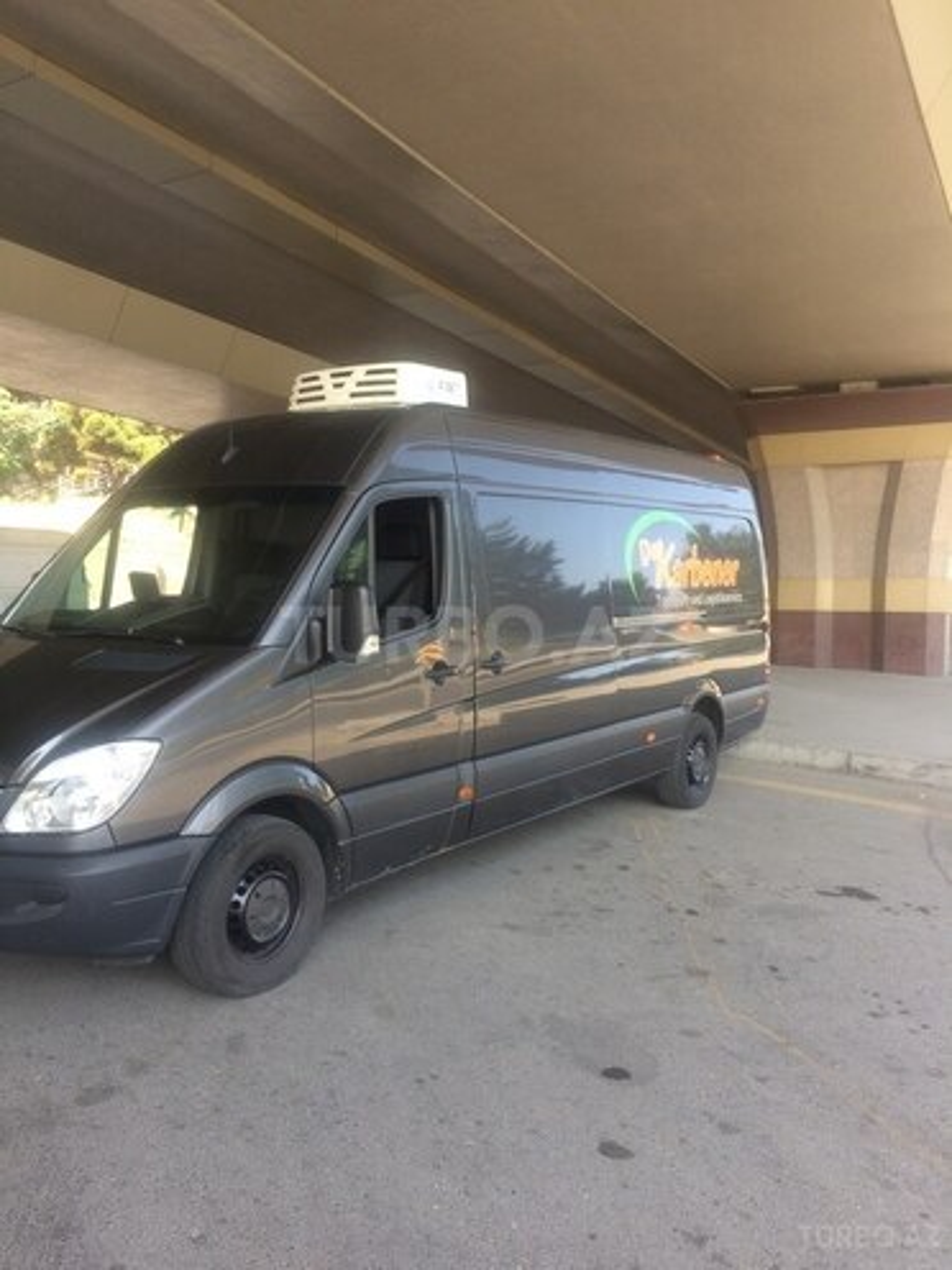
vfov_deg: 61.7
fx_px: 1063
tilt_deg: -1.1
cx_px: 476
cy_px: 635
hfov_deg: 48.2
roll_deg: -1.6
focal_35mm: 29
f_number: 2.2
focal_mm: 4.15
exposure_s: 1/140
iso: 32
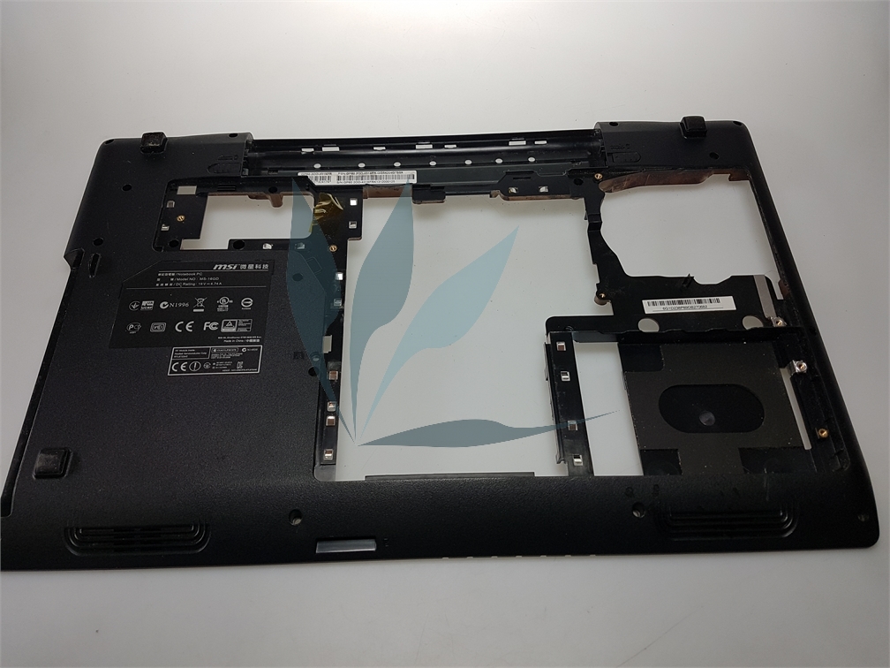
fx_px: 668
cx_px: 445
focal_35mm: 26
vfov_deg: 53.1
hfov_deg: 67.3
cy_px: 334
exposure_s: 1/121
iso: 40
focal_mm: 4.2
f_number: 1.7
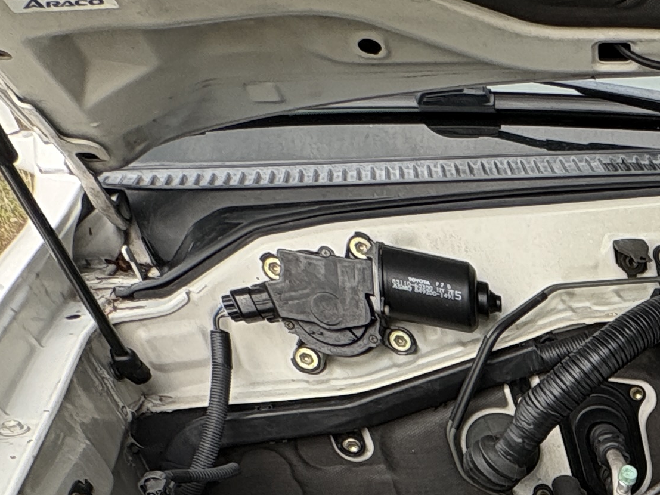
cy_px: 807
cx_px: 990
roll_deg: -5.8
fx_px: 972
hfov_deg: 26.8
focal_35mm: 51
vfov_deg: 21.9
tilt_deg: -39.4
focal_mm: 2.22
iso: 64
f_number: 2.2
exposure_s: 1/229
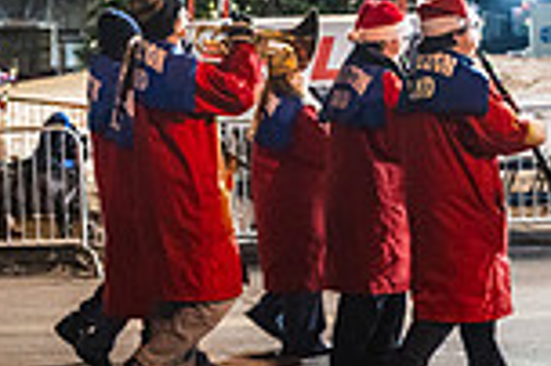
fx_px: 1988
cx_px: -497
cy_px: 2
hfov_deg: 13.8
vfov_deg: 10.4
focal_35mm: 130
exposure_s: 1/160
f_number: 2.8
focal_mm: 34
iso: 2500
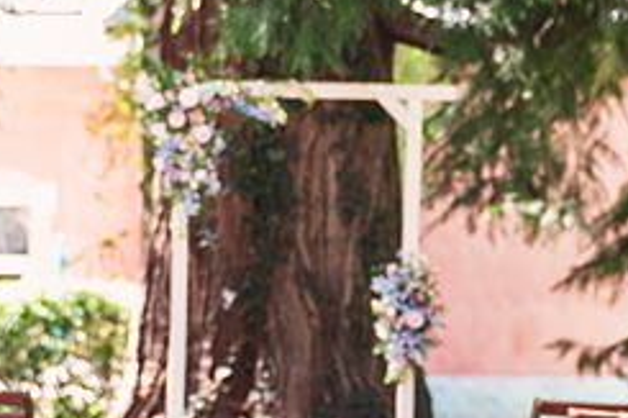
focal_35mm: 220
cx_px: 420
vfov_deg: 6.2
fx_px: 3835
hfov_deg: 9.4
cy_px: 123
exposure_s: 1/160
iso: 320
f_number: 2.8
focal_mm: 54
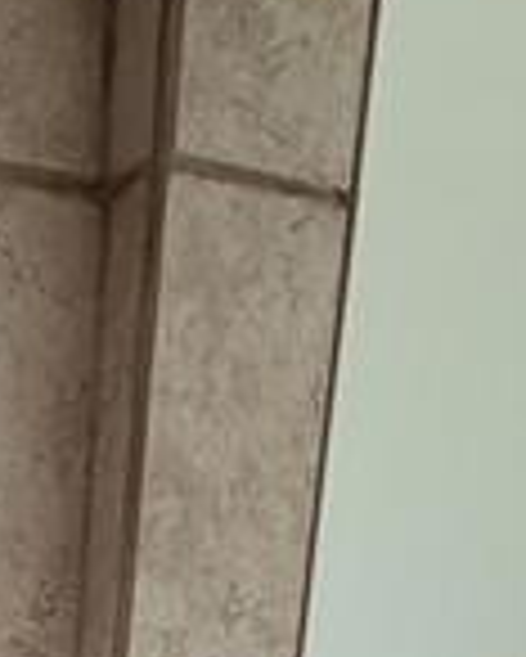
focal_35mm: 72
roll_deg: -0.8
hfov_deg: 20.0
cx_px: -99
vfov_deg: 17.4
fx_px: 1400
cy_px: 1372
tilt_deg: -21.5
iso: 250
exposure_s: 1/120
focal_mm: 2.22
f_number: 2.2
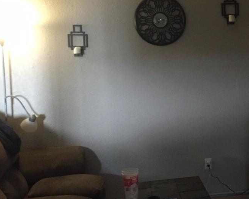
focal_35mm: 65
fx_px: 479
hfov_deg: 27.6
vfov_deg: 23.5
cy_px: 98
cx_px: 245
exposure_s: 1/15
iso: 250
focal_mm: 4.15
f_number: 2.2
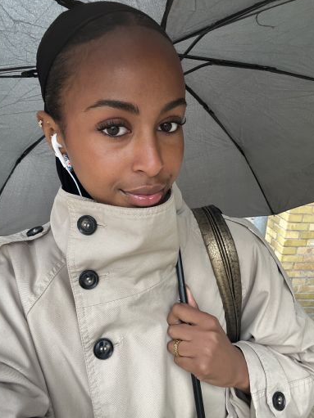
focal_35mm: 27
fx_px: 327
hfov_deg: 51.3
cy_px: 199
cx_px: 148
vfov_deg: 65.3
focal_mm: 2.71
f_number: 2.2
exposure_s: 1/121
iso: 64
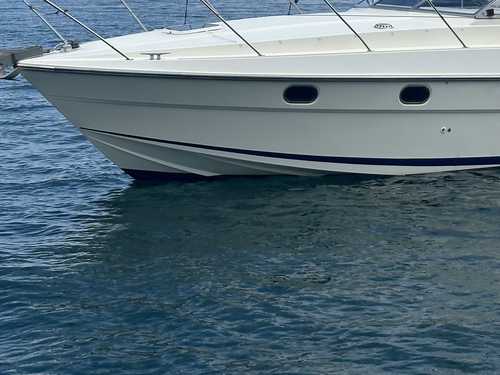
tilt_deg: -1.1
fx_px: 1546
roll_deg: +0.7
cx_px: 388
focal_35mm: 107
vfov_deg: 13.6
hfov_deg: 18.2
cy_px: -2
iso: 64
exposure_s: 1/4016
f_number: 1.78
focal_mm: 6.86
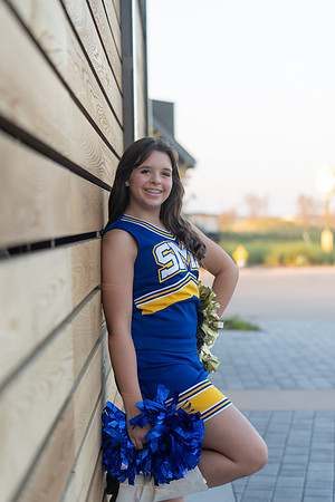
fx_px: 977
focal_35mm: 70
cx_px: 168
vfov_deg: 28.8
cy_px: 251
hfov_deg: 19.5
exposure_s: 1/320
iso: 400
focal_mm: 70
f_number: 2.8
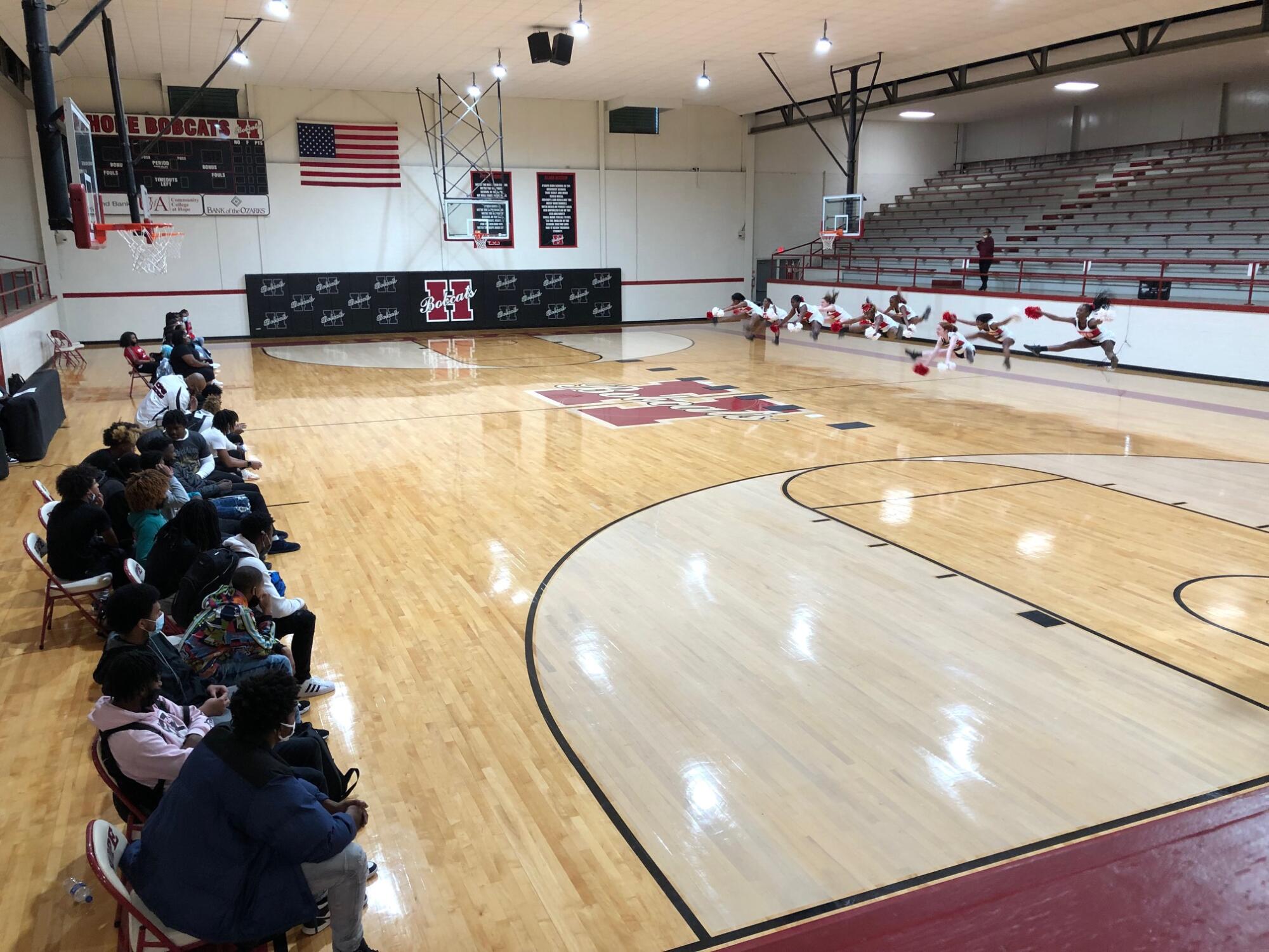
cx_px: 634
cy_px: 476
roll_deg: +0.6
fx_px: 1026
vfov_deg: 49.7
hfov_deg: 63.4
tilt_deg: -12.9
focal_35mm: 28
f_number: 1.8
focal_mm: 3.99
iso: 40
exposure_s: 1/15
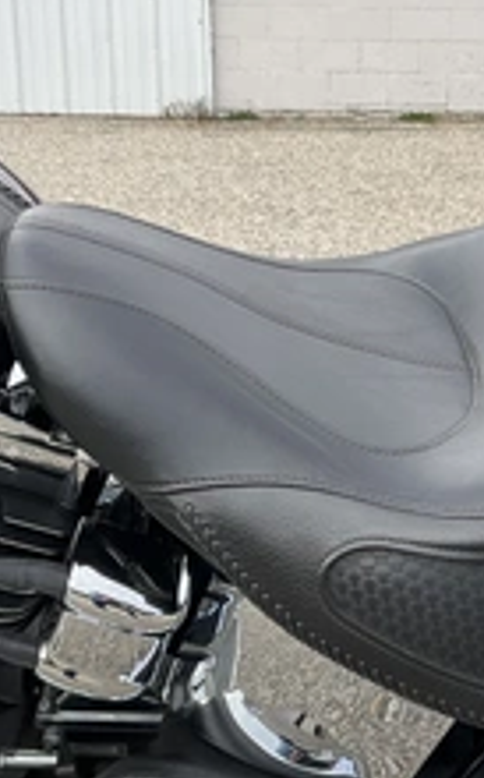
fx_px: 1185
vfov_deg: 36.3
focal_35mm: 56
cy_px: 439
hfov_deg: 22.9
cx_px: 360
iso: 25
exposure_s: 1/422
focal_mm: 3
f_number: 1.8
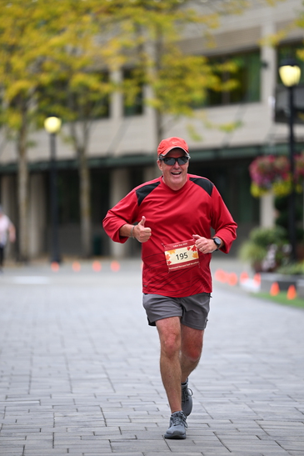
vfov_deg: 10.2
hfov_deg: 6.8
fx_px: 2544
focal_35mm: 201
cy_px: 228
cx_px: 152
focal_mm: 200
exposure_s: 1/1600
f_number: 2.8
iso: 640
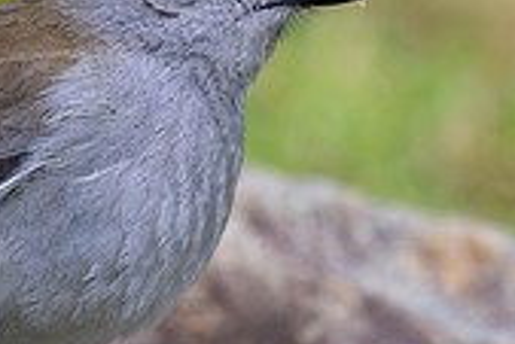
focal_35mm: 1892
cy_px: 150
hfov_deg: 1.1
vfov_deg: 0.7
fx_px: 27089
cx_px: 182
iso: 72
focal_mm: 400
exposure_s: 1/400
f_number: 2.8
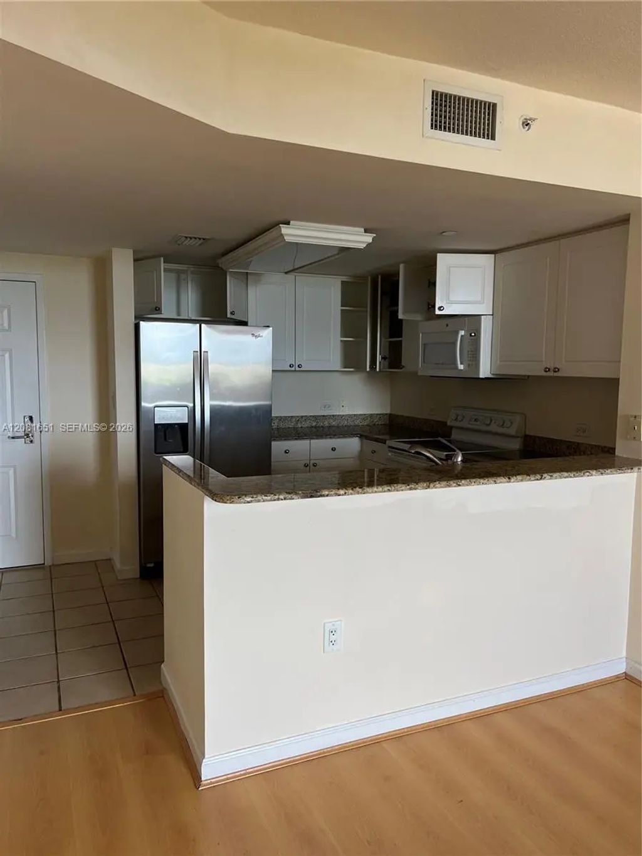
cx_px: 321
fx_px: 643
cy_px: 428
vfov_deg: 67.3
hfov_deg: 53.1
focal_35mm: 26
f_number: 1.5
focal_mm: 5.7
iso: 125
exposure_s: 1/121
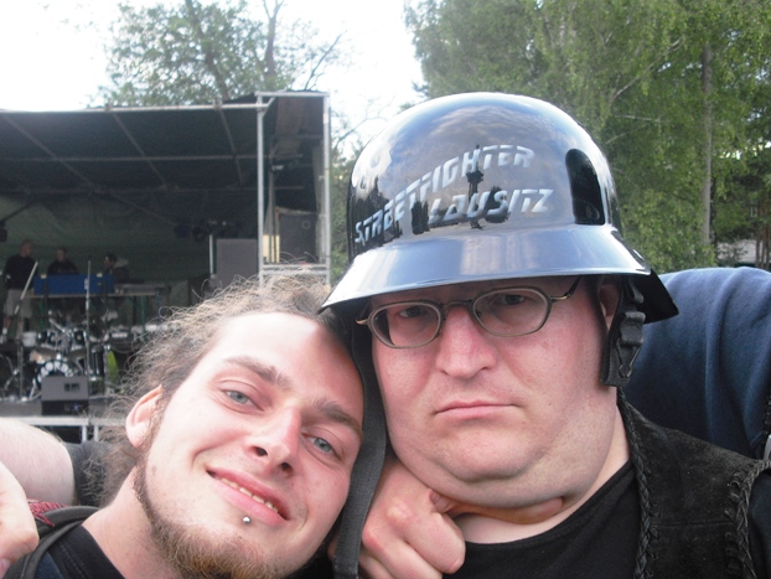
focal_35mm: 43
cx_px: 368
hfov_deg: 43.8
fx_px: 958
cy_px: 319
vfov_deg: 33.6
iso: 100
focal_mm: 6.2
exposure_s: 1/100
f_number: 2.8
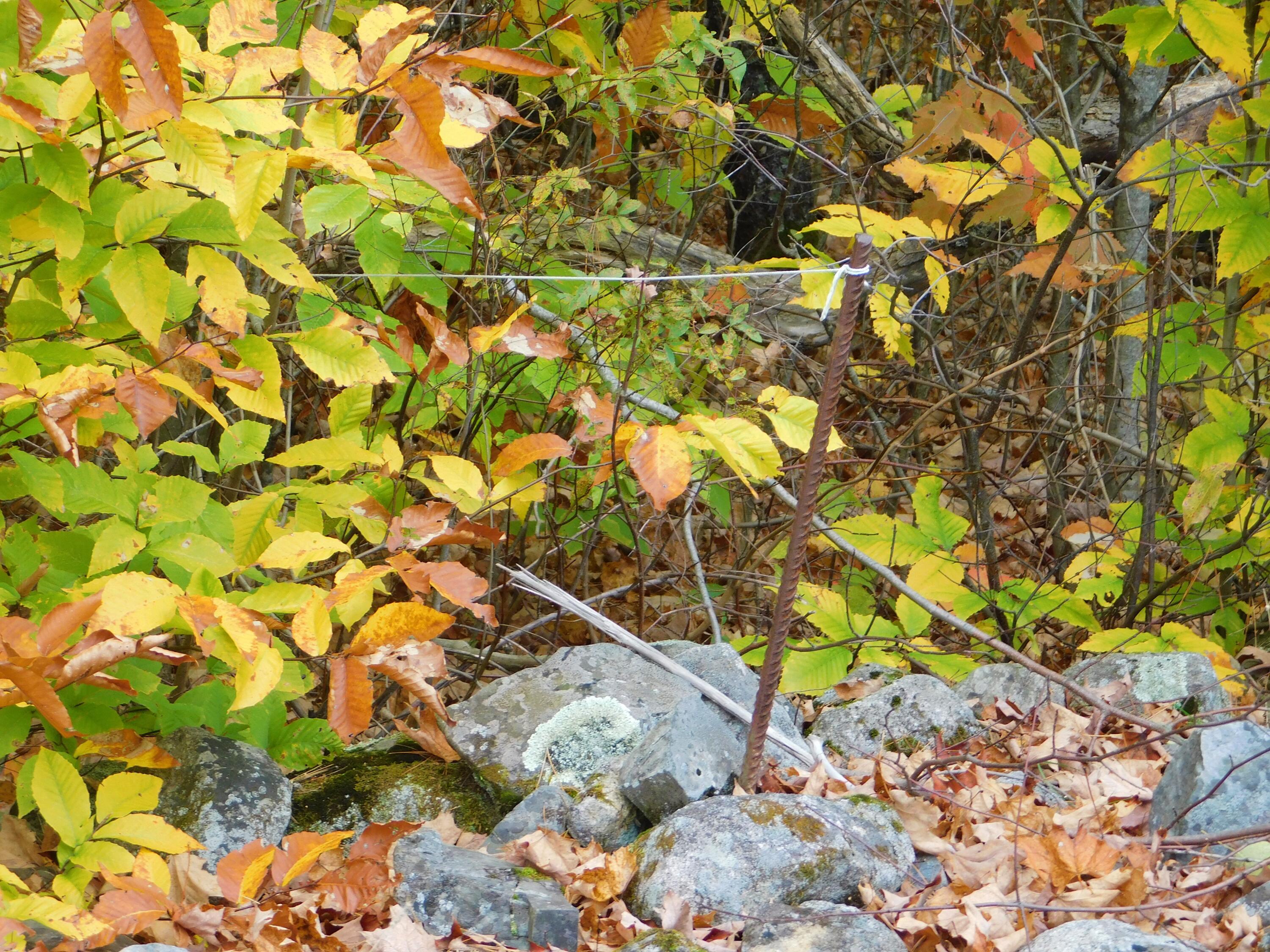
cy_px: 476
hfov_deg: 11.6
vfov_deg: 8.7
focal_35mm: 170
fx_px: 6237
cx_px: 635
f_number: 5.3
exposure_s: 1/30
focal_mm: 30.1
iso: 140
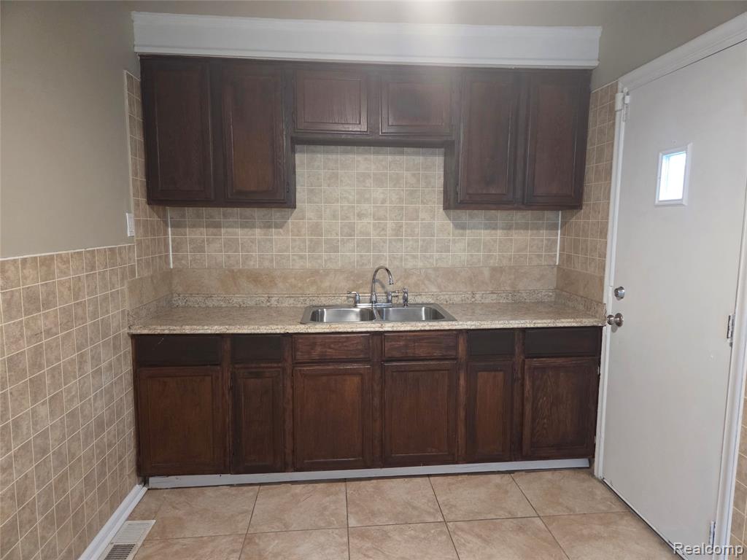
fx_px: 496
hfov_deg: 73.9
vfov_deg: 58.9
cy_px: 280
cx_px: 374
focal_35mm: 23
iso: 1000
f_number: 1.8
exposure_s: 1/120
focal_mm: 5.4
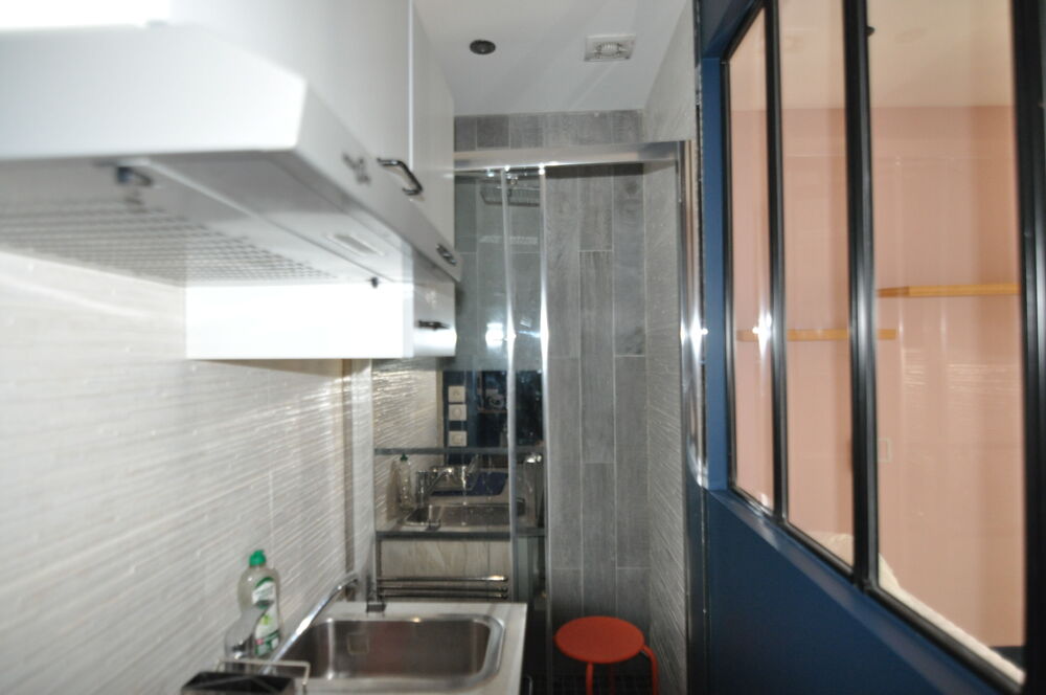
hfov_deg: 85.5
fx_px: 566
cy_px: 348
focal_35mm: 20
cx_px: 523
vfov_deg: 63.1
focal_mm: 13
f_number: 2.8
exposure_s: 1/60
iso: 800
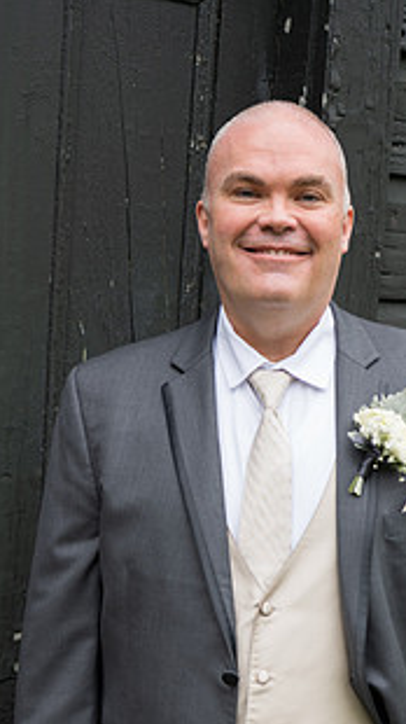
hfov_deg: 15.9
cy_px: 483
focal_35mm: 76
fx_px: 1457
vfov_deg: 27.7
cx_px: 212
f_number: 2.8
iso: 80
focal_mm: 50
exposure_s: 1/200
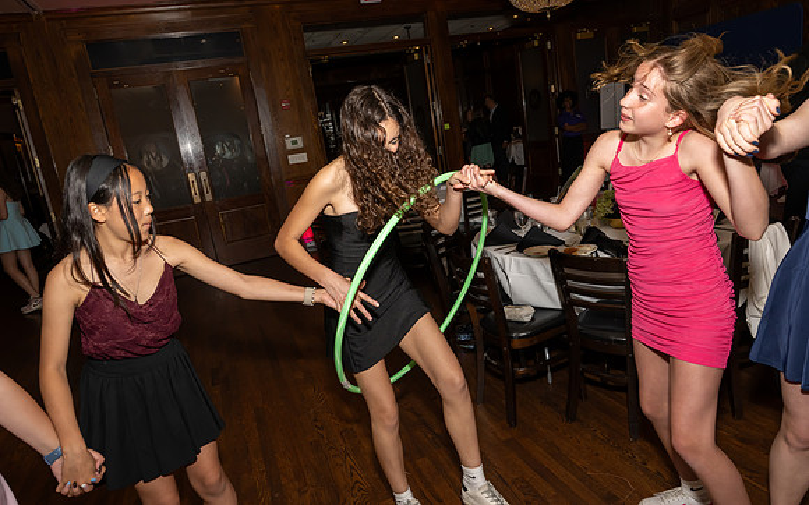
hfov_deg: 73.8
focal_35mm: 24
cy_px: 246
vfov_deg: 50.2
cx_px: 404
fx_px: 539
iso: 500
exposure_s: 1/250
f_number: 8
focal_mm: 24
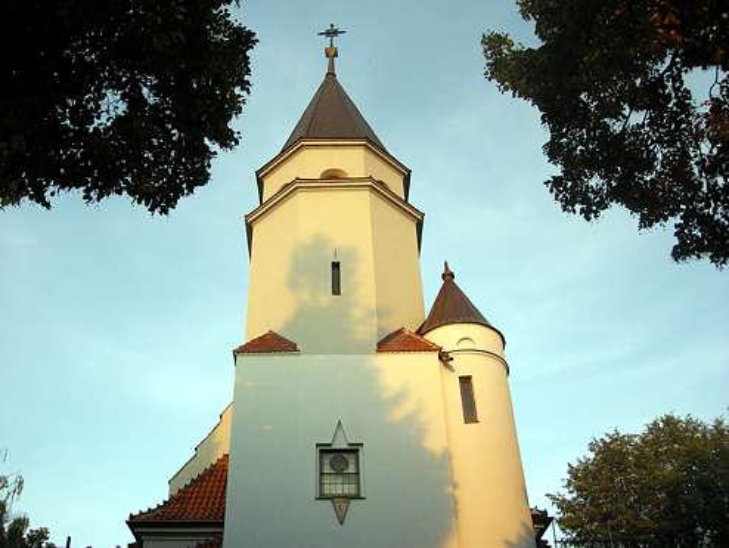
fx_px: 759
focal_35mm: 36
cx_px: 364
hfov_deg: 51.3
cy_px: 274
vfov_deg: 39.7
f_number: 3.8
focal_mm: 7.5
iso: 64
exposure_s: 1/89.8
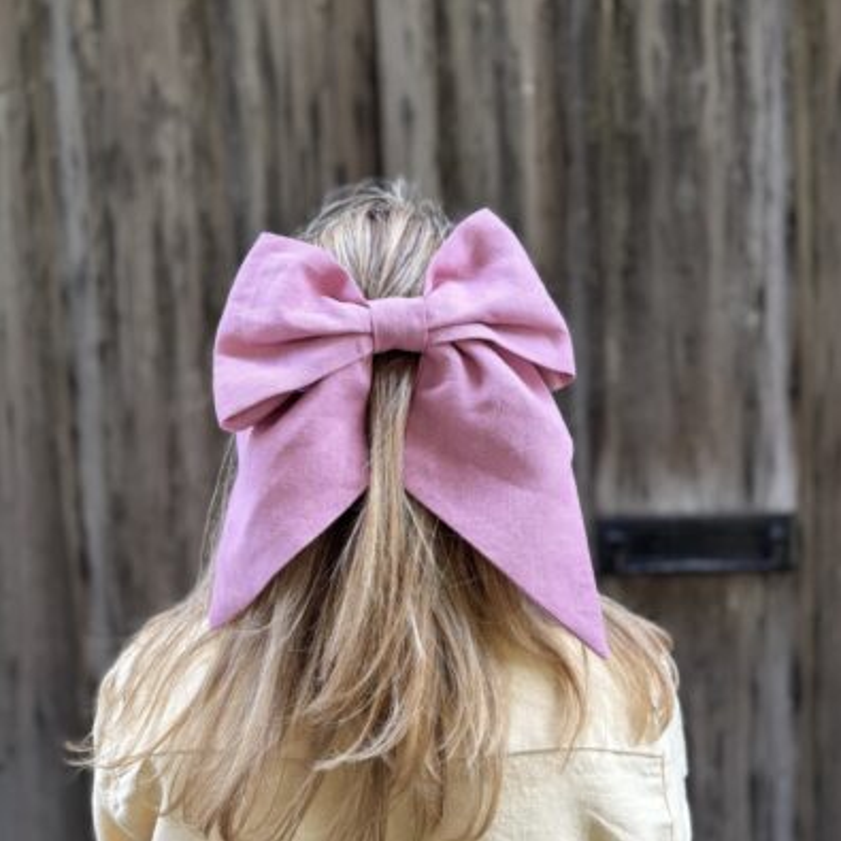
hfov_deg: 55.6
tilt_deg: -3.8
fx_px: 797
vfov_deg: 55.5
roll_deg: +2.4
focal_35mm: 29
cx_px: 429
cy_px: 464
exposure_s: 1/219
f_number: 1.78
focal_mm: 6.76
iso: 64
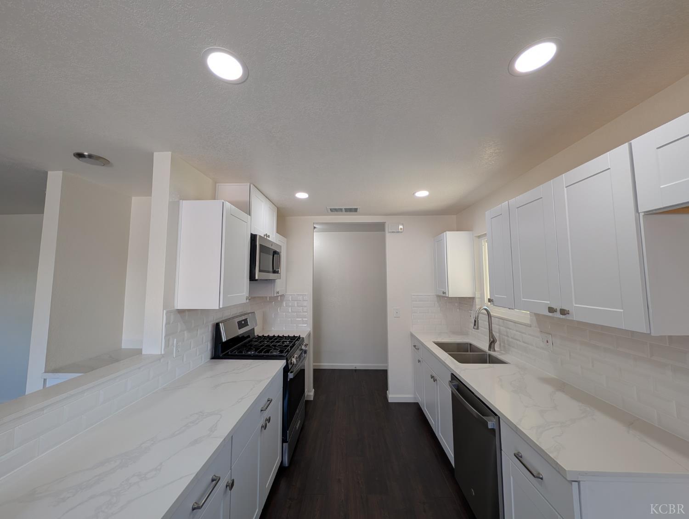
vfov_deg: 94.6
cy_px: 260
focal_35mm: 12
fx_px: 239
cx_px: 344
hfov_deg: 110.5
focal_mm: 2.02
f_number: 1.7
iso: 47
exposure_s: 1/120
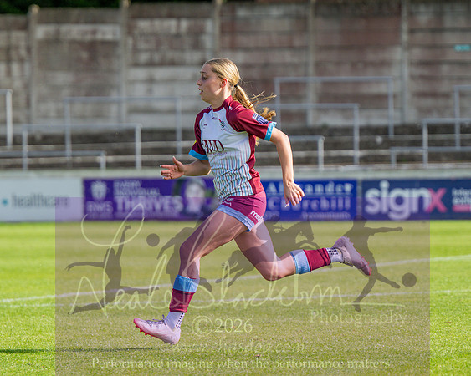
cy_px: 188
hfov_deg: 6.2
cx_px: 236
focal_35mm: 312
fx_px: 4349
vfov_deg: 5.0
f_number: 4
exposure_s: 1/1600
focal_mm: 185
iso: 125
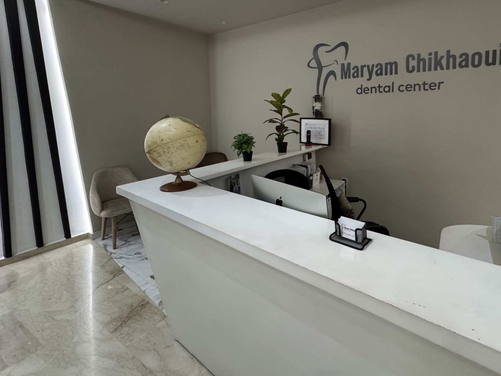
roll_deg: +0.5
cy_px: 136
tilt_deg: -5.5
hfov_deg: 86.0
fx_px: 261
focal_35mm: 18
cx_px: 314
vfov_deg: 70.2
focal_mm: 2.22
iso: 640
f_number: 2.2
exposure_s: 1/50
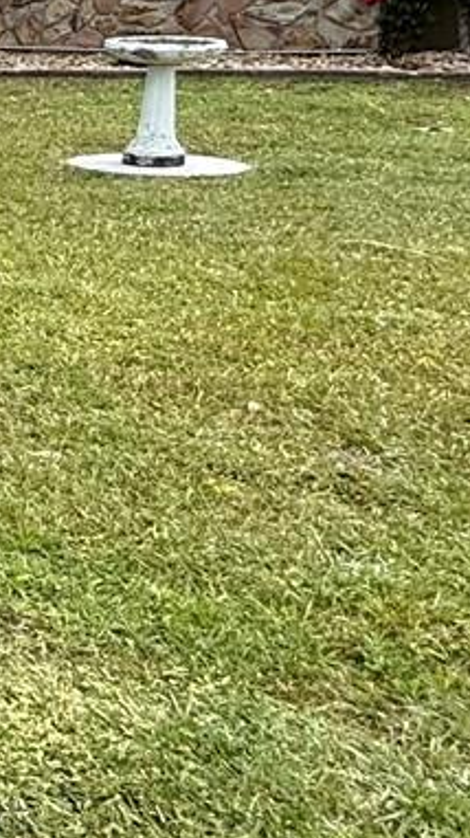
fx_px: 1420
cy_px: 172
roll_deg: +2.6
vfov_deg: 32.0
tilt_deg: -7.9
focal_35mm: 64
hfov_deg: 12.5
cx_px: -795
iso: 64
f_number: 2.2
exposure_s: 1/1068
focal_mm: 2.22
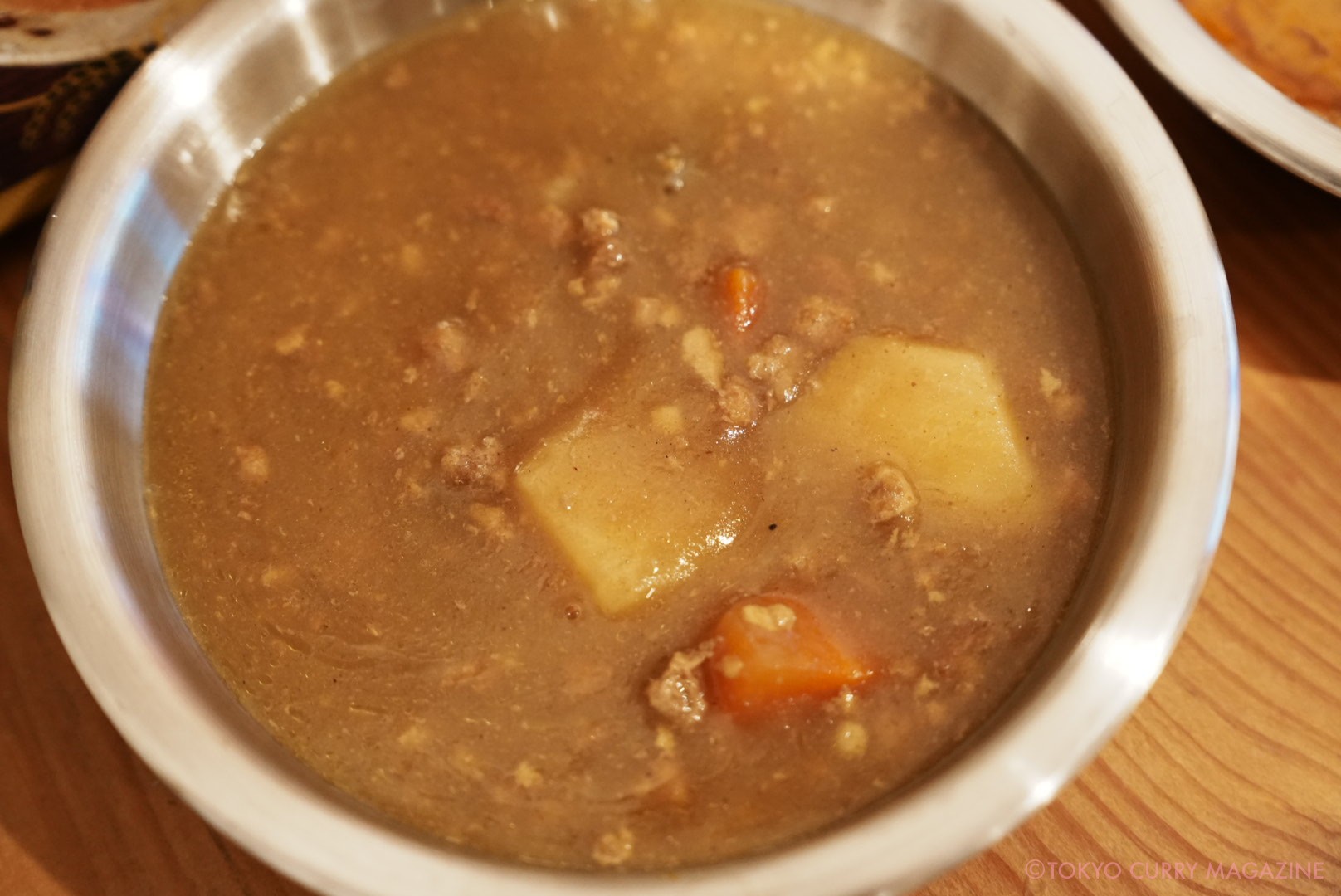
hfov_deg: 39.6
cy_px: 448
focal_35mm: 50
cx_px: 670
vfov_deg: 27.0
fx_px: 1864
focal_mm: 50
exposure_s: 1/50
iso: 4000
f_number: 4.5
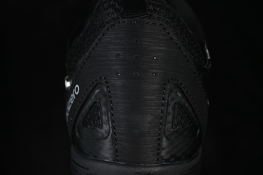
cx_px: 132
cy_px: 88
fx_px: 548
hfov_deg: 27.0
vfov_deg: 18.2
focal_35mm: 75
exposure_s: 1/50
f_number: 6.3
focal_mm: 50
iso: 160
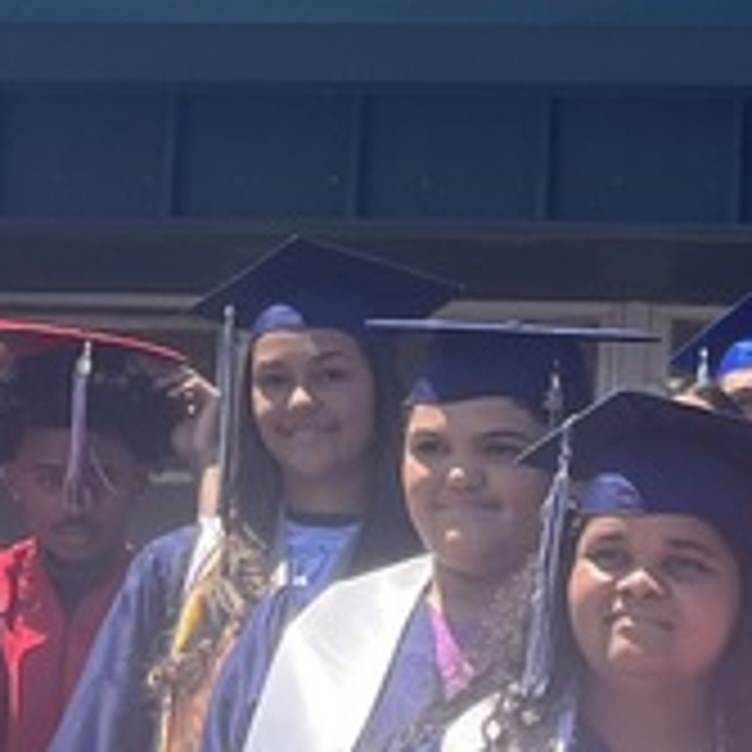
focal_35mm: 141
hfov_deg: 11.5
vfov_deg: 12.2
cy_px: 752
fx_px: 3465
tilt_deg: +1.9
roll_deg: -1.8
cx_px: 1346
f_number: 1.6
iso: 50
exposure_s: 1/1372
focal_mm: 5.1
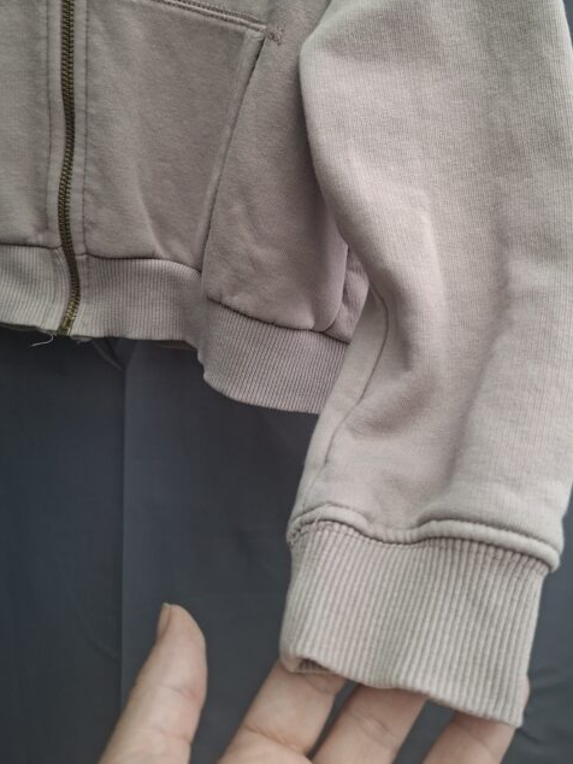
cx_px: 330
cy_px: 301
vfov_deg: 61.1
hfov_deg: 48.1
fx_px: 640
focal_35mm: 29
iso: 50
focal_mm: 5.54
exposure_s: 1/60
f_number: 1.8
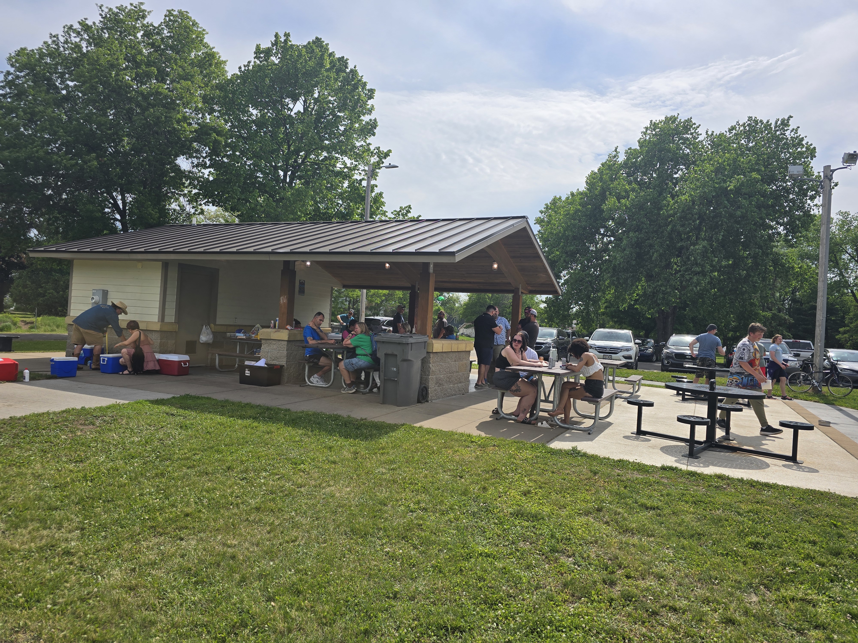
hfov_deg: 73.9
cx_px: 429
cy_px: 322
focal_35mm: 23
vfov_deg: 58.9
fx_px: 570
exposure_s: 1/1501
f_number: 1.7
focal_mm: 6.3
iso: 12
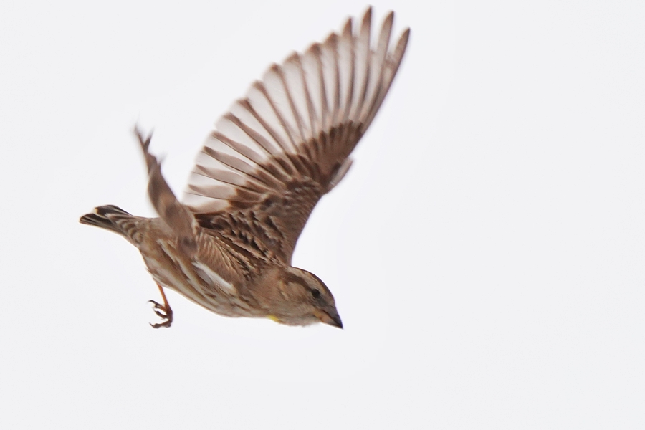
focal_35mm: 588
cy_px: 215
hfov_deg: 3.5
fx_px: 10534
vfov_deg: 2.3
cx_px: 322
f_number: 6.3
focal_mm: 588
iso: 400
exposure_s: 1/2000
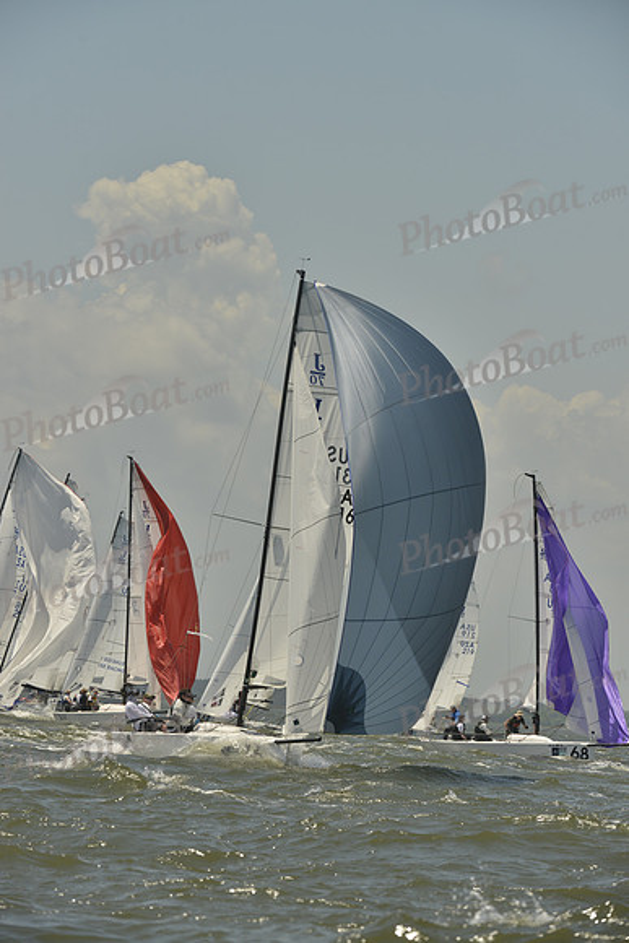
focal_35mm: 210
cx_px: 314
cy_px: 472
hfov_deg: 6.5
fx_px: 5500
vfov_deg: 9.8
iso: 280
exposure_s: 1/1250
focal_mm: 210
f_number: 10
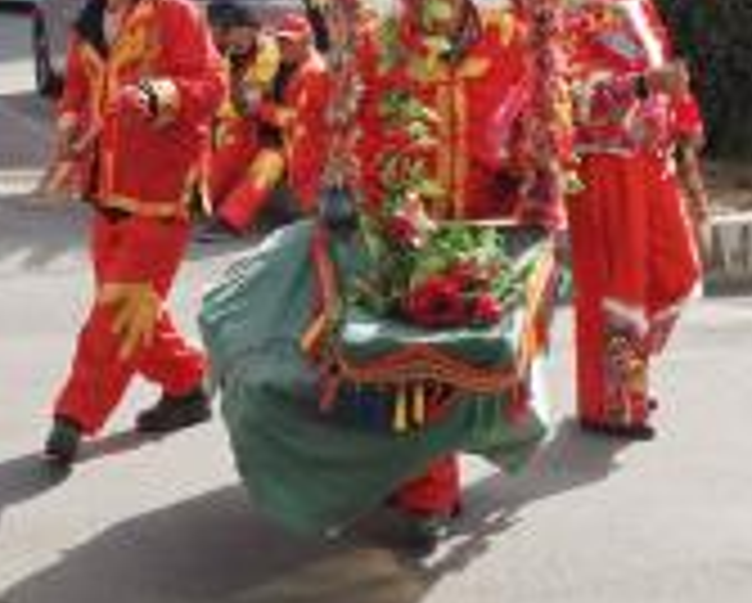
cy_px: 0
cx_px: 104
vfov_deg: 16.6
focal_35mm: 91
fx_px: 2028
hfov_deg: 20.7
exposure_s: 1/982
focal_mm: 6.55
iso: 50
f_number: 1.6
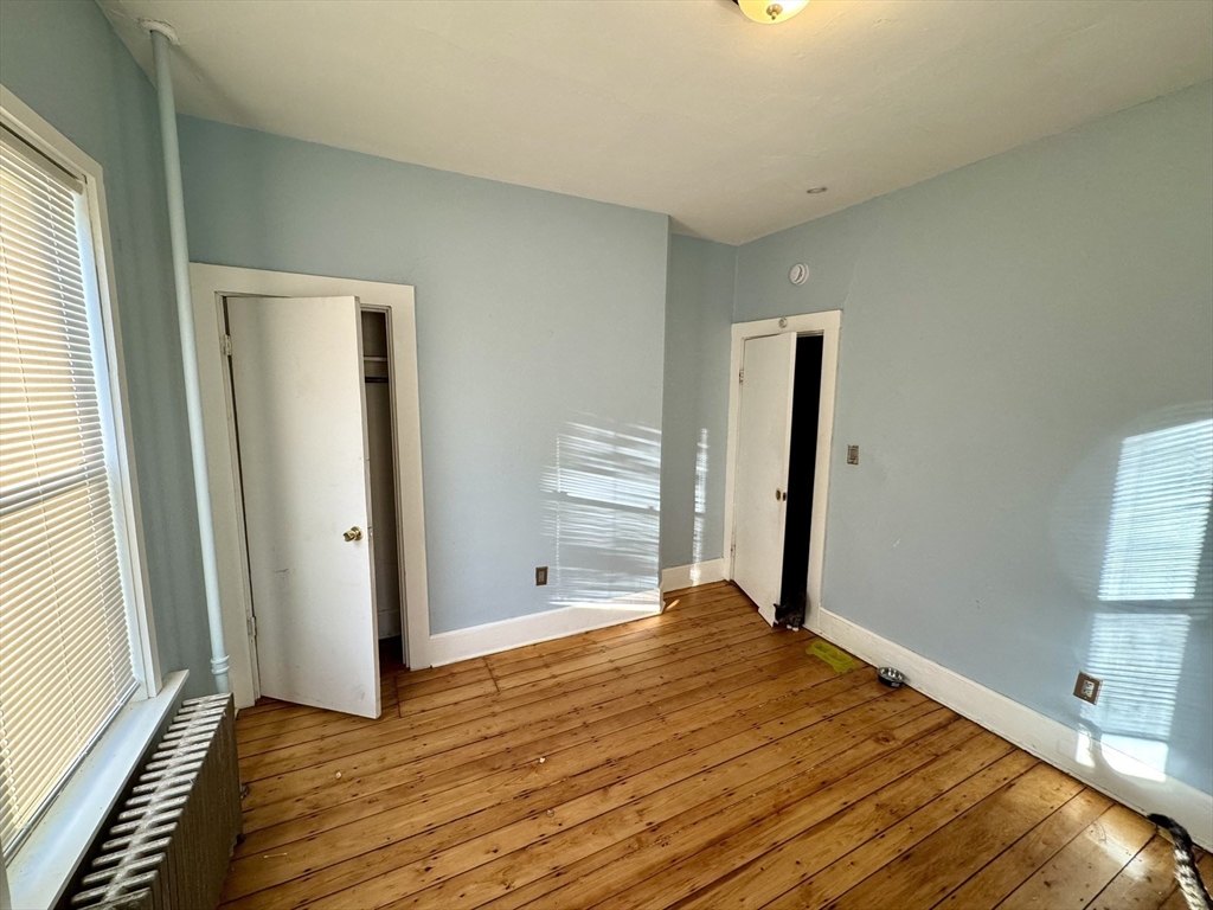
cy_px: 455
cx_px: 606
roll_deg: -1.2
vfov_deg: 85.7
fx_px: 491
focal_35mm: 14
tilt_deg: -7.4
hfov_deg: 102.1
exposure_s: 1/120
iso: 200
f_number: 2.2
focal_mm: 2.22
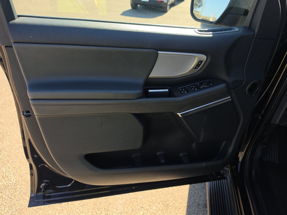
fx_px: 191
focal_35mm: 23
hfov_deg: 73.9
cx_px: 144
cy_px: 108
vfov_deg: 58.9
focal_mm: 6.5
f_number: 1.4
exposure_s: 1/215
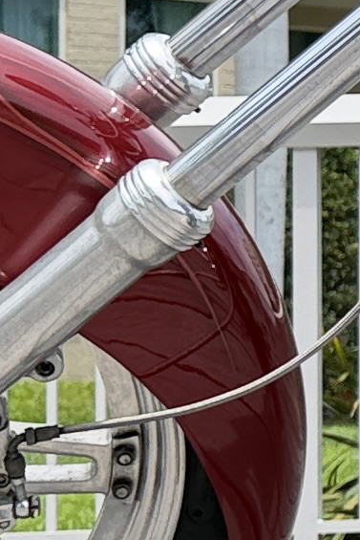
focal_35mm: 178
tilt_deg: +4.3
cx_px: 1253
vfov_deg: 11.5
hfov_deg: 6.7
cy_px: 136
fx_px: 2668
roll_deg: +2.7
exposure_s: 1/2232
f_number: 1.78
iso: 100
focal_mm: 6.76
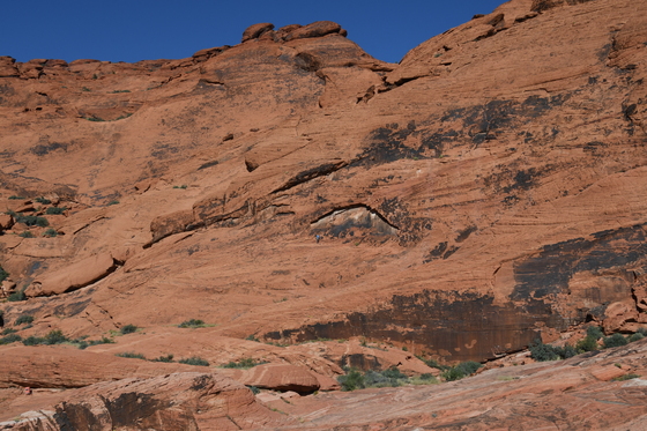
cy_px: 216
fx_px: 593
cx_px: 324
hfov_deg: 57.2
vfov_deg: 39.9
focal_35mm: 33
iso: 200
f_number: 10
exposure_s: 1/400
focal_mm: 22
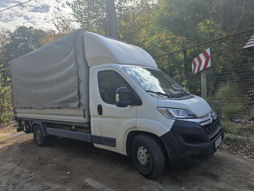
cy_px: 96
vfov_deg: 58.9
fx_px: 169
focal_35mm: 23
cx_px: 127
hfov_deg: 73.9
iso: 80
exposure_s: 1/4333
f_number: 1.7
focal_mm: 6.3
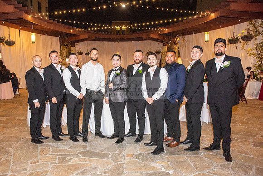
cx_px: 112
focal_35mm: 27
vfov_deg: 47.1
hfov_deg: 66.1
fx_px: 201
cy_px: 101
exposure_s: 1/160
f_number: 4
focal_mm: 24
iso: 1600
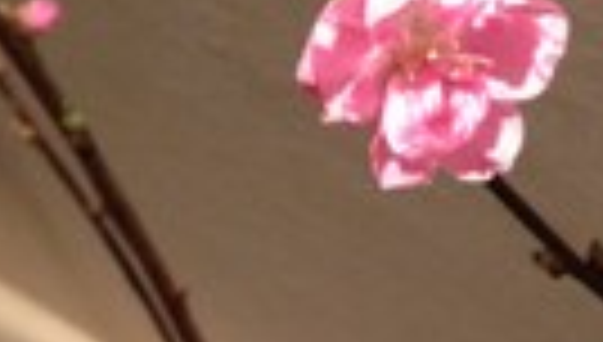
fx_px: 2275
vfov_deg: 8.5
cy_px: -34
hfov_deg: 14.4
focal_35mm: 142
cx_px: 801
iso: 100
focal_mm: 4.28
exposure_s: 1/20
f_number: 2.4
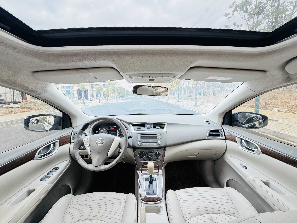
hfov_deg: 102.1
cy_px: 112
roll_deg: +2.3
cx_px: 148
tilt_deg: -8.0
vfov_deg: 85.7
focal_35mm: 14
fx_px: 120
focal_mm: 2.22
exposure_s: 1/121
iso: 250
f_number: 2.2
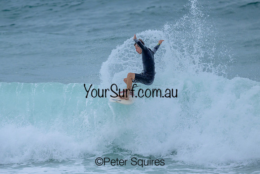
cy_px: 74
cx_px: 106
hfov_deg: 2.0
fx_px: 7549
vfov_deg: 1.3
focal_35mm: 1045
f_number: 6.3
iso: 800
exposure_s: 1/2500
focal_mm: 800
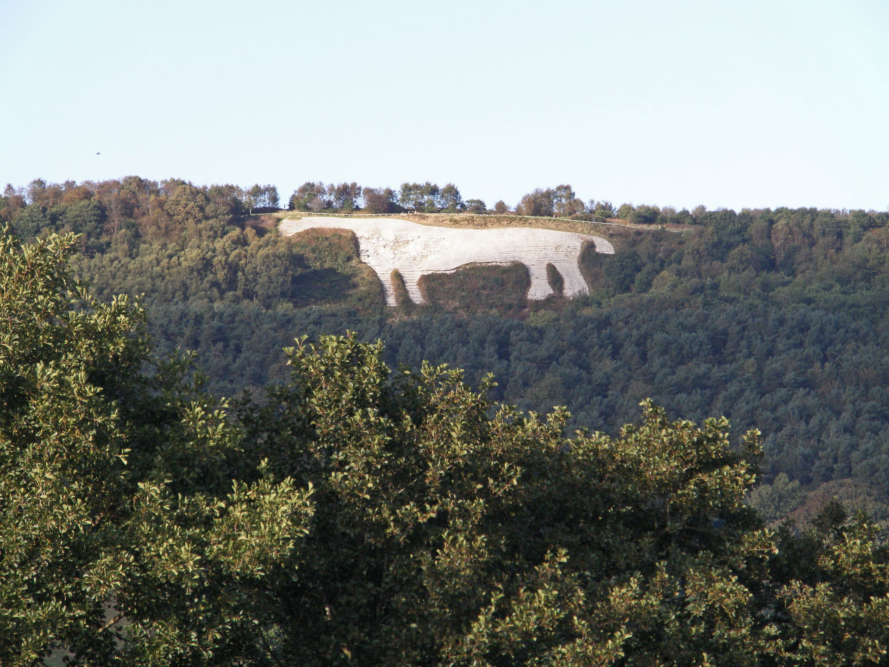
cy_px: 334
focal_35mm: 238
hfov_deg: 8.3
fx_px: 6112
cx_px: 444
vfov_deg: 6.2
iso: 80
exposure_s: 1/200
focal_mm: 42.1
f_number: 5.2
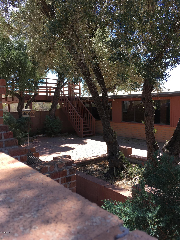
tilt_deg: -4.9
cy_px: 120
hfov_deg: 48.2
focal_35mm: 29
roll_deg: +1.5
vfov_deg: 61.7
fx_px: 201
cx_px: 90
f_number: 2.2
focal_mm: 4.15
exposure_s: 1/442
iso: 25
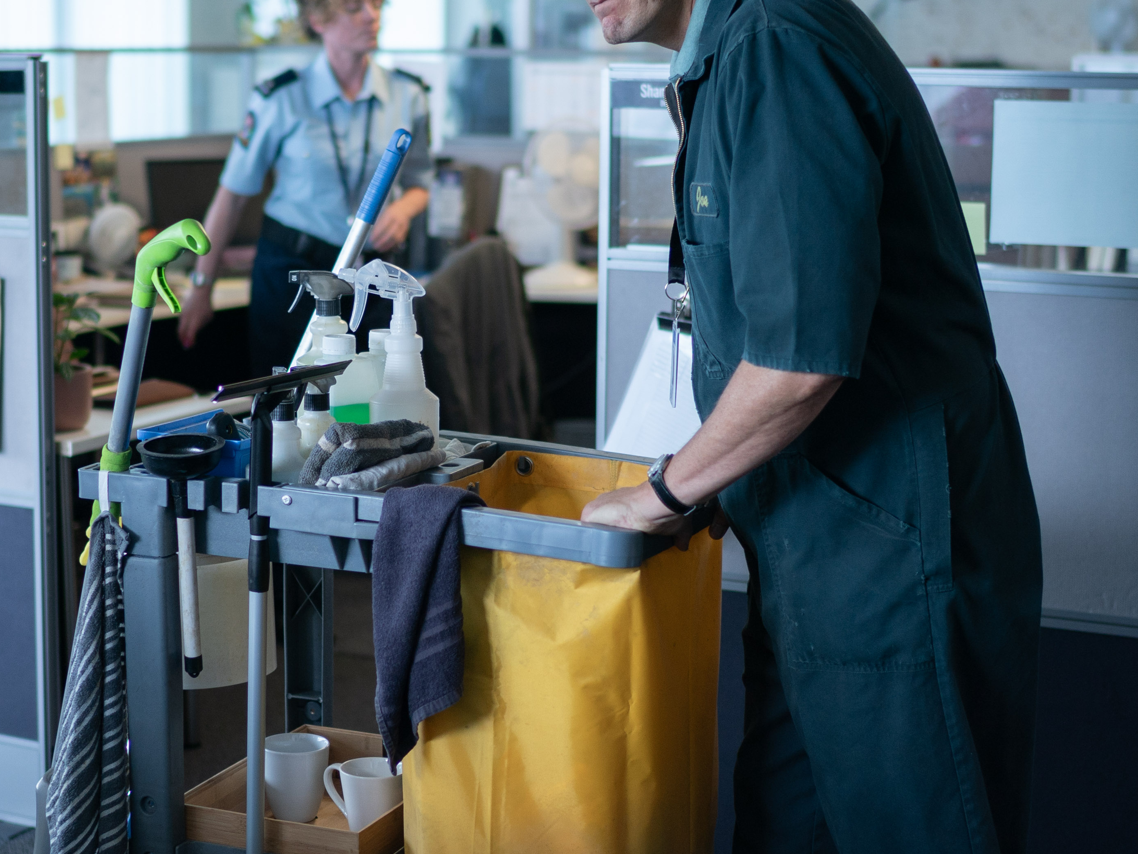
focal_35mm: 72
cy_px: 401
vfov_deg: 20.4
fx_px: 2367
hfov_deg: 26.9
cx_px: 430
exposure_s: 1/250
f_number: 1.6
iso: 320
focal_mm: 35
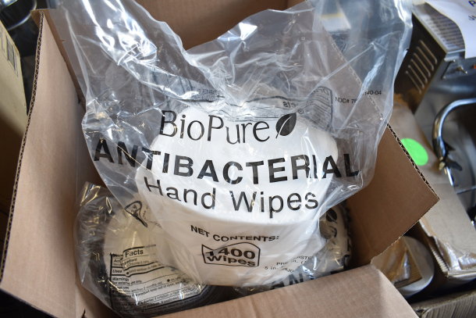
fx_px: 357
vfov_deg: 48.0
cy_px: 159
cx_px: 238
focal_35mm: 27
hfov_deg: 67.4
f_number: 3.5
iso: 200
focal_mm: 18
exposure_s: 1/50
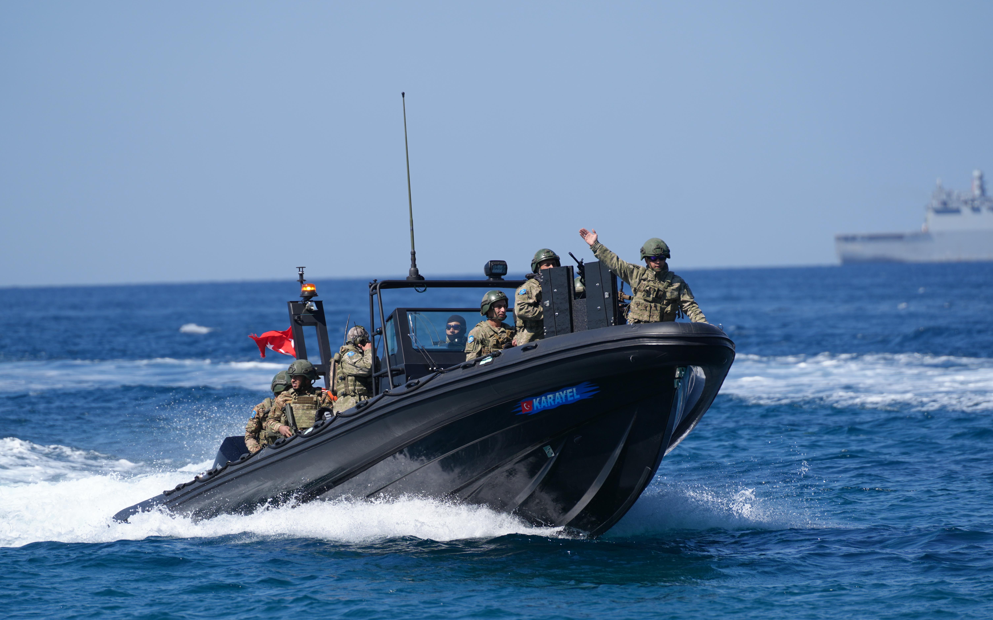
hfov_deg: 5.1
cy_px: 325
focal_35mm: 408
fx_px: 11042
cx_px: 496
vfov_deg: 3.2
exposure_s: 1/1250
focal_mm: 400
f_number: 5.6
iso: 250
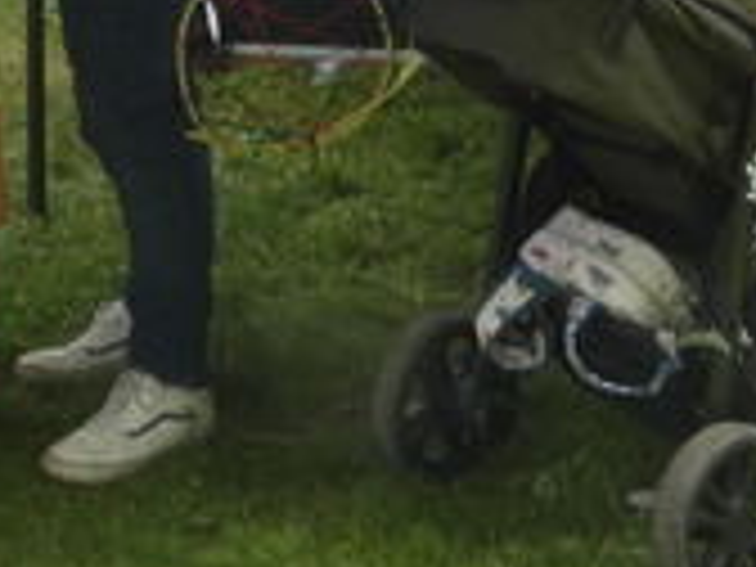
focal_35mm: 117
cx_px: 63
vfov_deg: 12.0
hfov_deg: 16.6
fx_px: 2555
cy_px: -338
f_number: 3.4
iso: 200
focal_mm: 6.2
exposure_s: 1/250
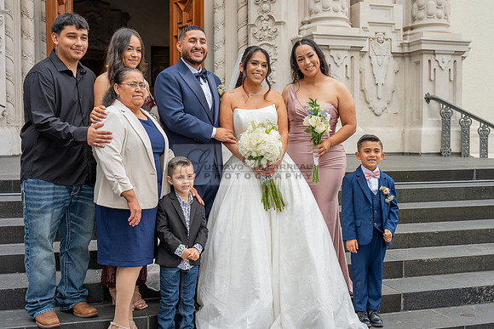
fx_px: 631
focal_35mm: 46
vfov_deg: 29.3
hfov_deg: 42.7
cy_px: 164
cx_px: 247
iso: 250
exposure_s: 1/250
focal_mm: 46
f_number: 5
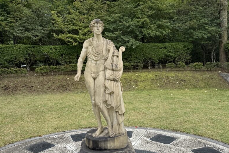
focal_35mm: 34
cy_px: 65
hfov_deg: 55.8
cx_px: 114
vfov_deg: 38.8
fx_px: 216
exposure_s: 1/1524
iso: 80
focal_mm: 6.76
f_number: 1.78
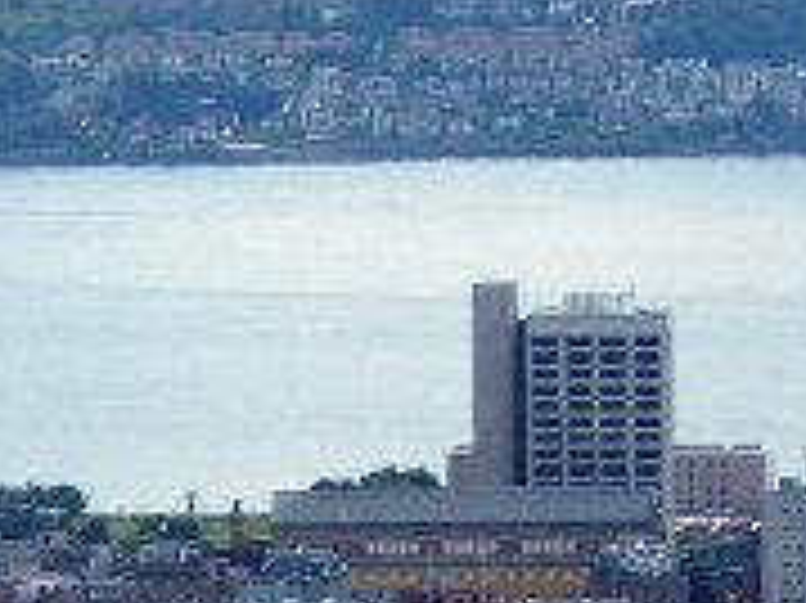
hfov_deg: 5.4
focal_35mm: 368
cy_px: 590
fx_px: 8563
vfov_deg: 4.0
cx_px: -153
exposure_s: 1/8
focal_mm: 21.3
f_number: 4.6
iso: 64
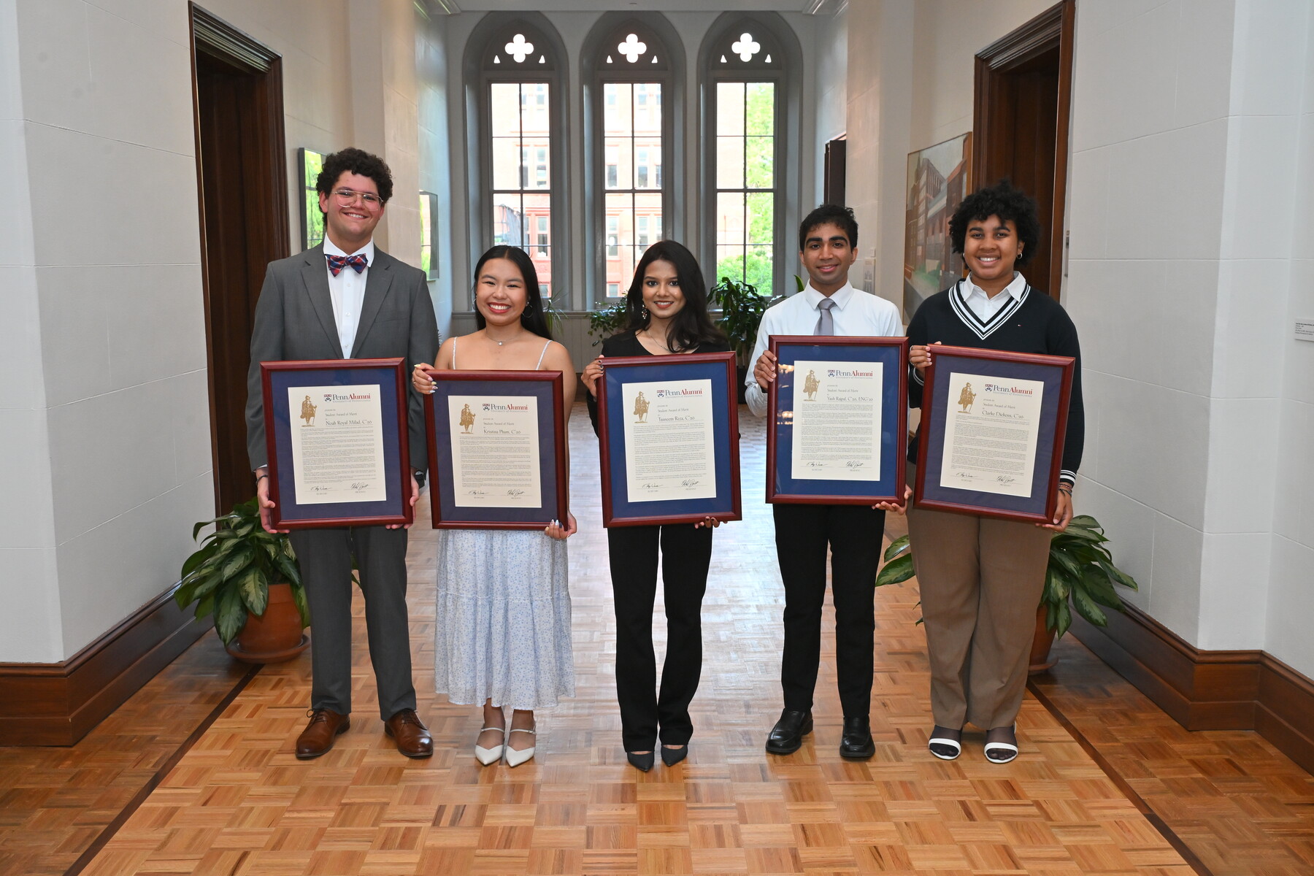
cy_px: 438
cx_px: 657
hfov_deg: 55.1
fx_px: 1259
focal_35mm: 34
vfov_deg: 38.4
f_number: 9
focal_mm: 34.5
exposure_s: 1/100
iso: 2000
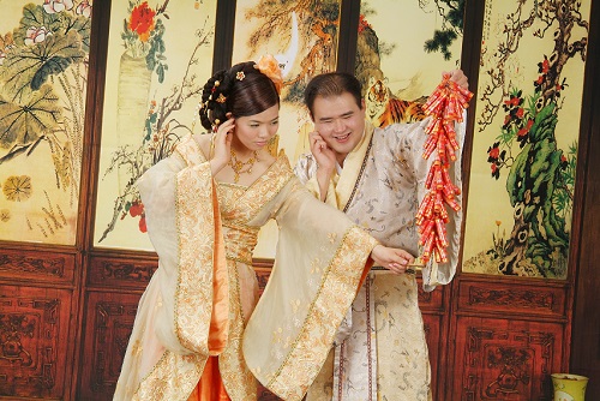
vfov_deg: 15.2
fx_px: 1501
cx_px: 300
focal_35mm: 90
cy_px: 200
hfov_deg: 22.6
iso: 100
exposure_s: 1/125
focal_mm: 60
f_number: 11
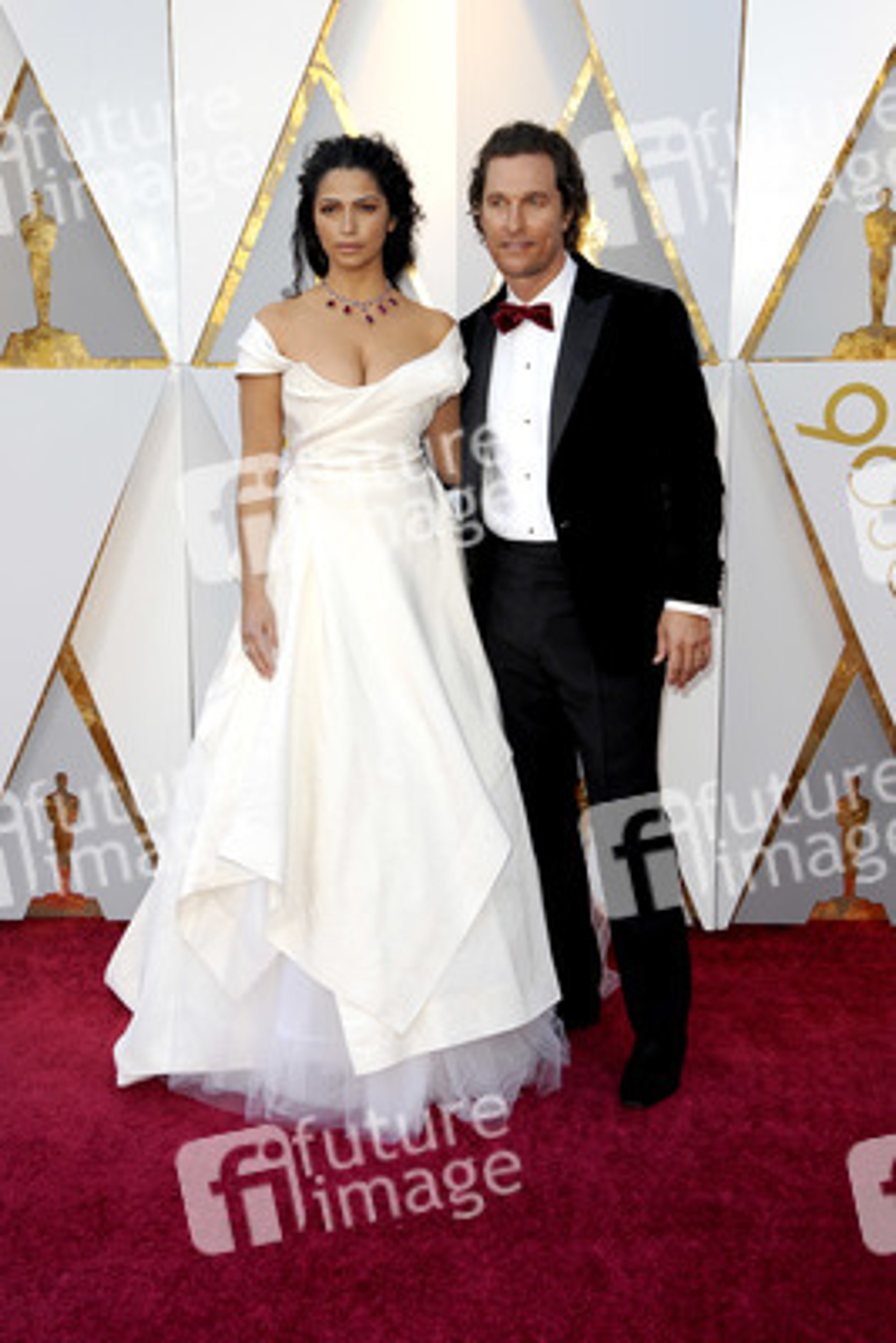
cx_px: 448
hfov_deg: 28.1
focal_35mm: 48
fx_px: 1790
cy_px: 672
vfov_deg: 41.1
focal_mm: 48
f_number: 8
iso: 1000
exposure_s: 1/250
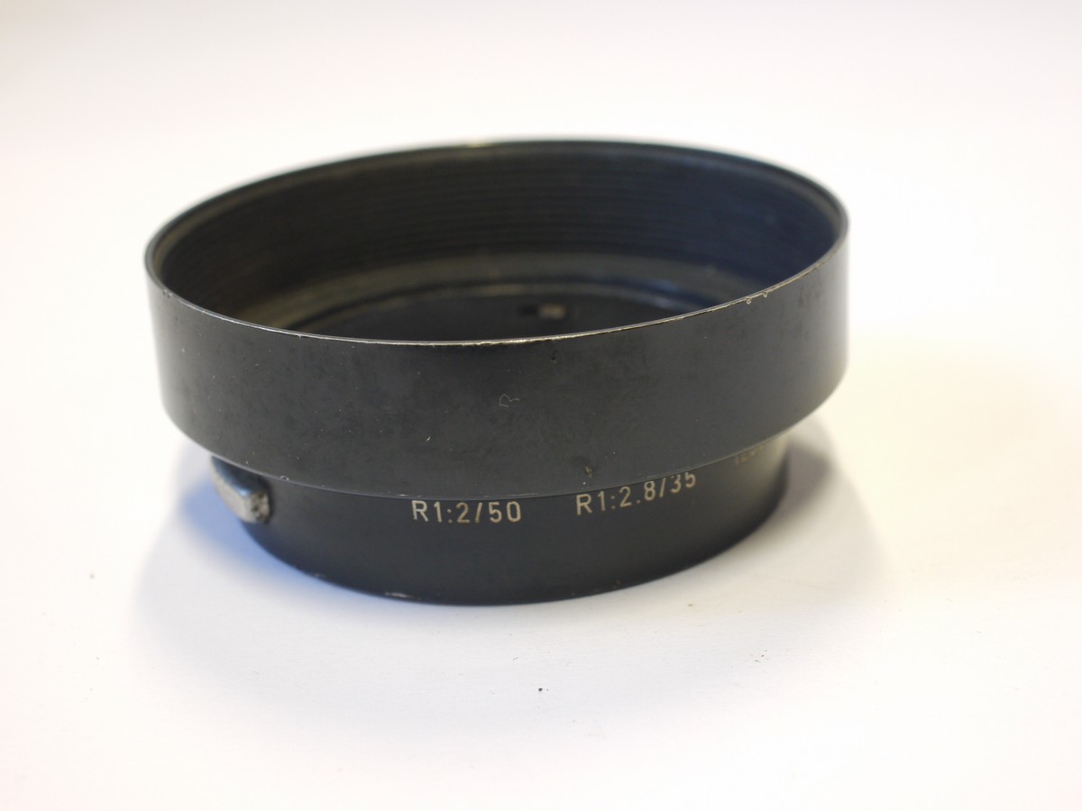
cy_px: 406
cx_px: 541
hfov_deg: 32.2
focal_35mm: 60
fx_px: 1875
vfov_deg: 24.4
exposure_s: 1/13
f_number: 7.1
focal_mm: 30
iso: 400
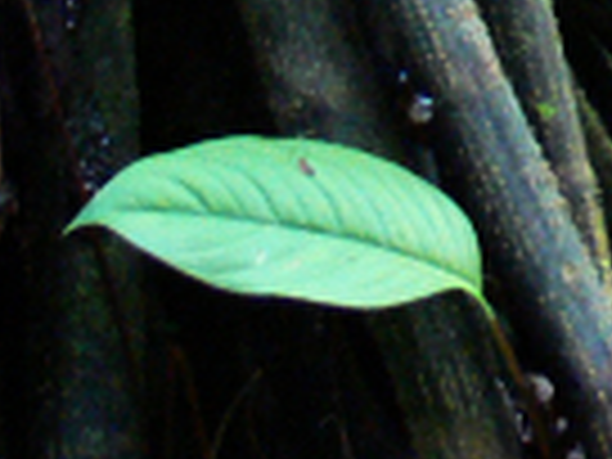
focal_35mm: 257
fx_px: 4544
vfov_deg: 5.7
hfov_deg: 7.3
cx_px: 1350
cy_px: -369
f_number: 2.8
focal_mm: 7.4
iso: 200
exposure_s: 1/13
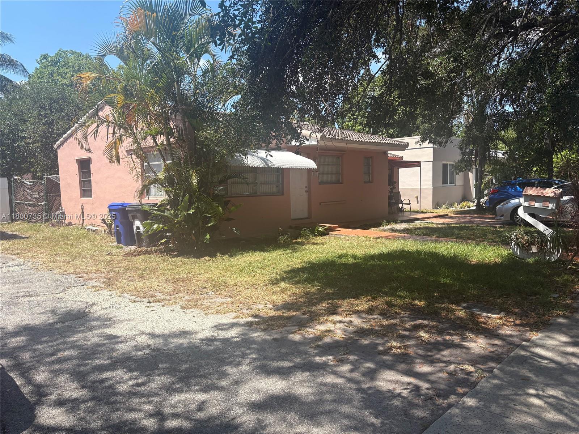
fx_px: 435
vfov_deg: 53.1
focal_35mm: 26
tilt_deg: -2.9
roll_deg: +1.5
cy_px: 217
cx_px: 290
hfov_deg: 67.3
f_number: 1.6
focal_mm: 5.96
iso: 50
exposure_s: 1/1587
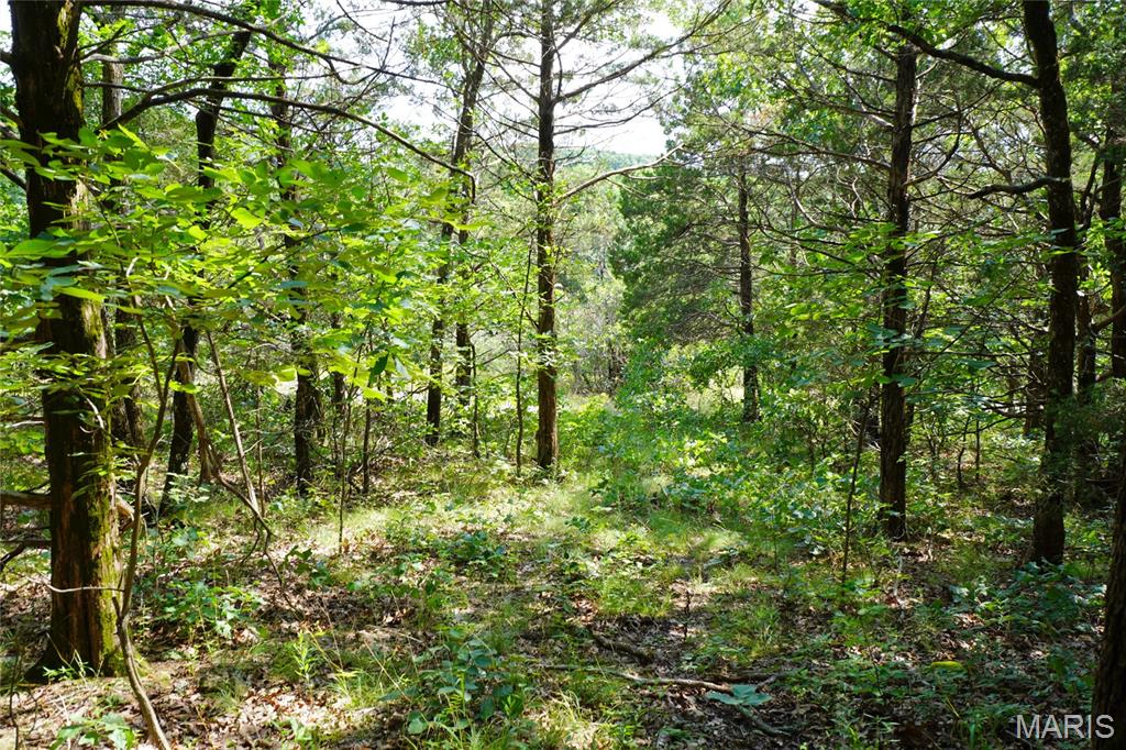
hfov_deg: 61.9
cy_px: 375
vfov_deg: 43.6
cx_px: 563
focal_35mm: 30
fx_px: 938
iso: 100
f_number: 5.6
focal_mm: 20
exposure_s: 1/80
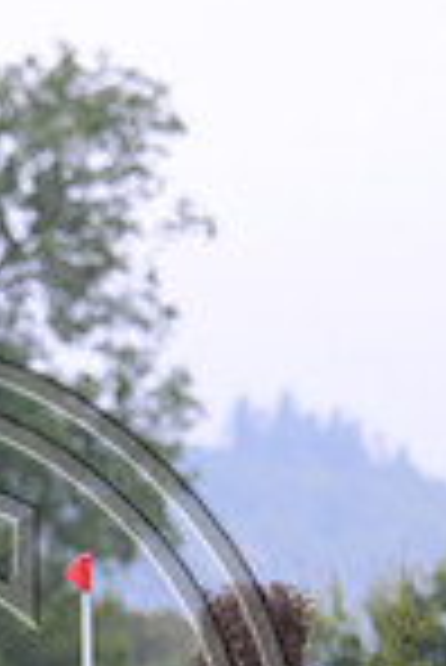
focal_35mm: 785
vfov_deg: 2.6
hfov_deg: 1.8
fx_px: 14553
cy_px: 731
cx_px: -212
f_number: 3.5
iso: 1100
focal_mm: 200
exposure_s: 1/1250
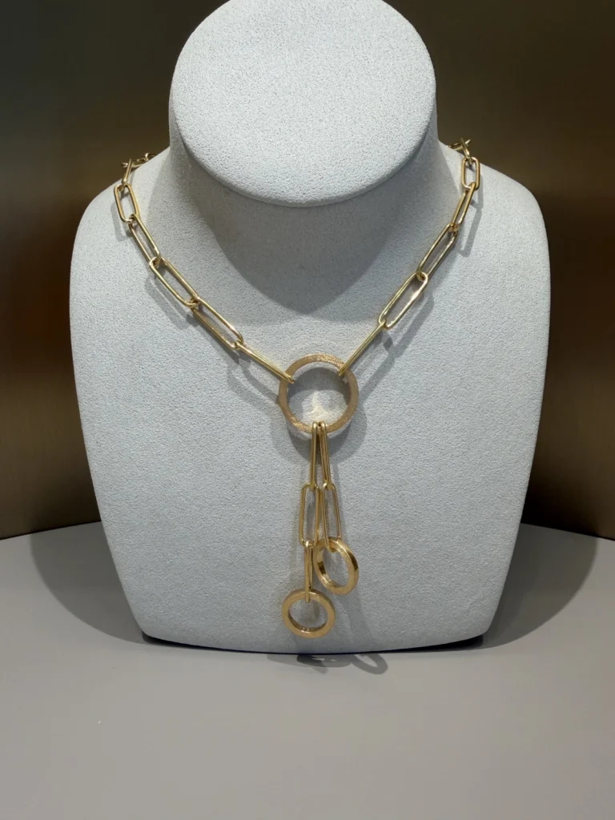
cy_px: 410
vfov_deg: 71.6
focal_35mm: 24
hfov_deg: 56.8
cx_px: 308
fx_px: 569
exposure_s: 1/121
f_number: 2.2
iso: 80
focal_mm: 2.22
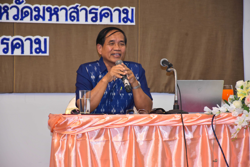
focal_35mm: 174
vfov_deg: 7.9
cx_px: 125
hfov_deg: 11.8
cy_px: 84
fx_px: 1208
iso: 800
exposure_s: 1/80
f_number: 5.6
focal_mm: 116
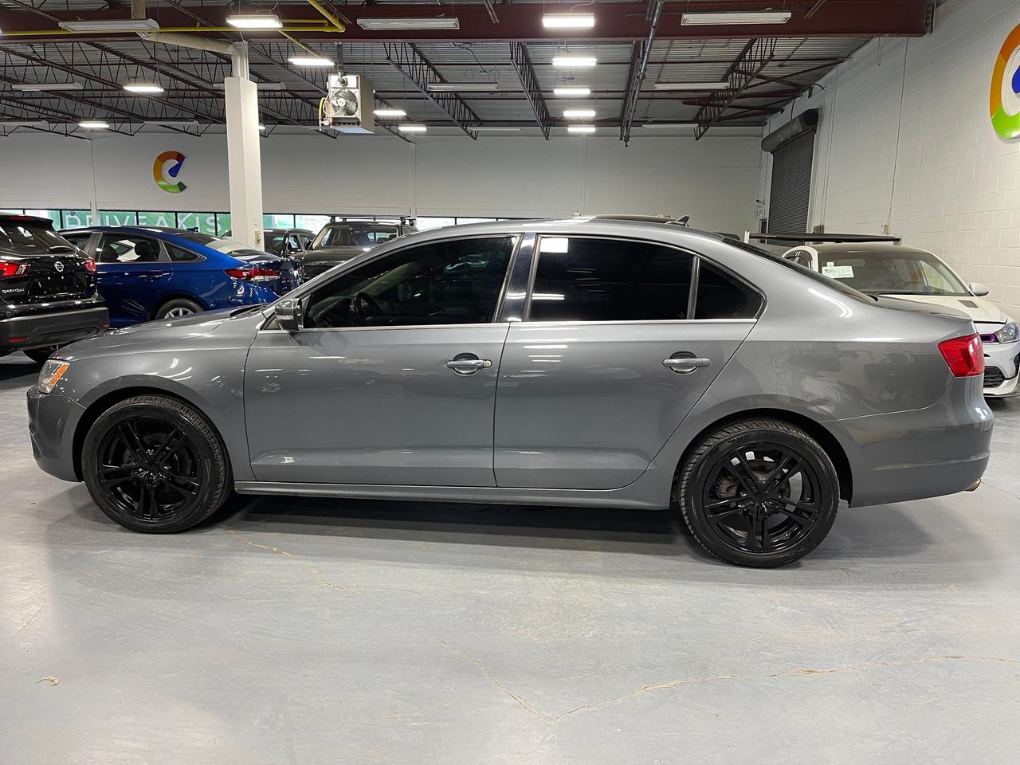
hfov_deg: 69.4
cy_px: 382
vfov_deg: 54.9
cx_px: 510
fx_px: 737
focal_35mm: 25
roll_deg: -1.7
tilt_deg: -10.8
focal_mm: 5.1
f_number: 1.6
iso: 80
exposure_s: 1/60
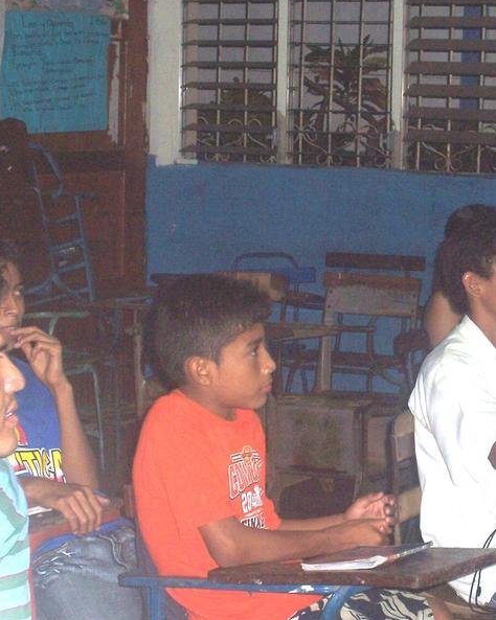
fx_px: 1983
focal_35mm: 108
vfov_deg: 17.8
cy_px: 309
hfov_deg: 14.2
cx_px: 410
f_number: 4.1
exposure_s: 1/90
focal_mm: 13.5
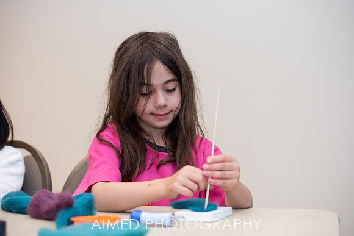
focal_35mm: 70
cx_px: 177
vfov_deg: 19.5
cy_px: 118
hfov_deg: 28.8
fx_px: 688
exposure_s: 1/250
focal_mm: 70
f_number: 4
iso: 640
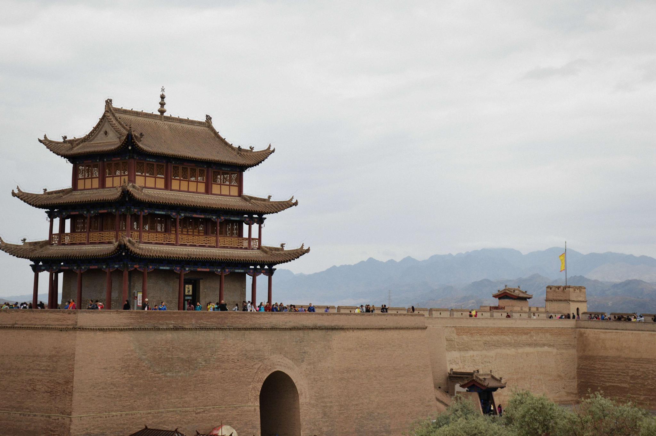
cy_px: 218
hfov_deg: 27.0
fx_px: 1366
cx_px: 328
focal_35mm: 75
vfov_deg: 18.2
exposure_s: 1/200
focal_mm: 50
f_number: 5.6
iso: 400
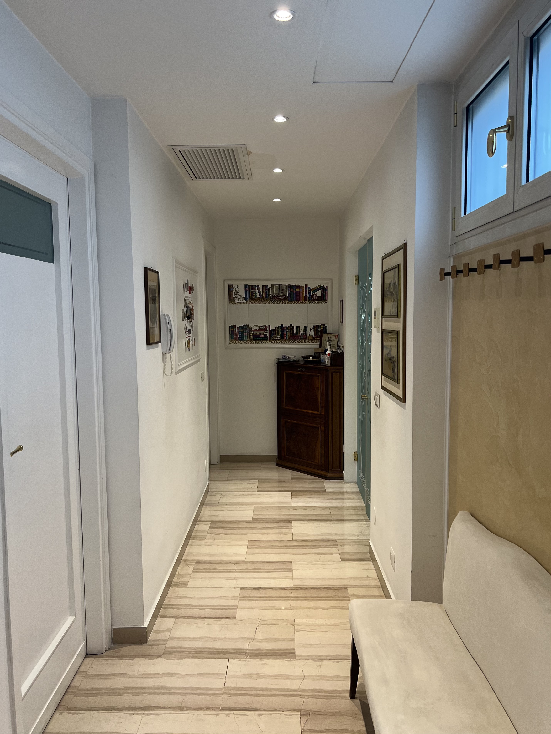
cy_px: 367
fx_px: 552
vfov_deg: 67.3
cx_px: 276
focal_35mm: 26
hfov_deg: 53.1
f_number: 1.5
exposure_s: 1/100
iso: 125
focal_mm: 5.7
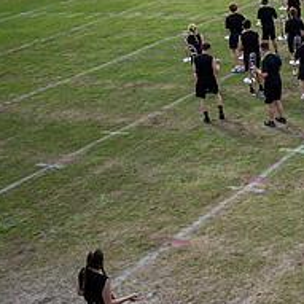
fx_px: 835
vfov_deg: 20.3
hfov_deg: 18.3
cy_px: 39
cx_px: 457
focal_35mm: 84
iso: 125
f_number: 2.8
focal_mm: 32.5
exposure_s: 1/1250
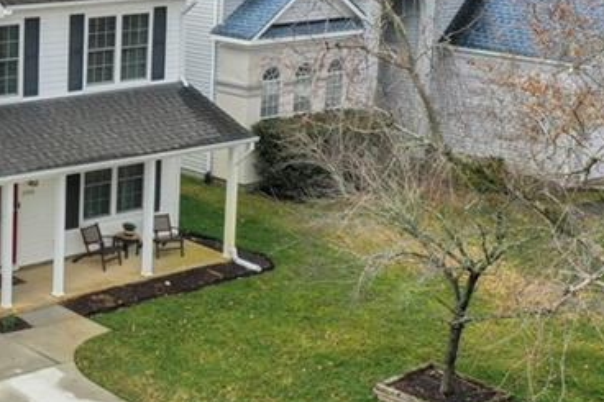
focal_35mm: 78
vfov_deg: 17.3
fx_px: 1308
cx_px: -108
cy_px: 64
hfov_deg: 23.8
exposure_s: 1/500
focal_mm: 10.26
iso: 100
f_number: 5.6
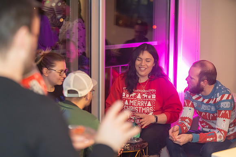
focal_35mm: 90
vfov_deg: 15.2
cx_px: 122
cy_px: 79
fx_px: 589
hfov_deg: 22.7
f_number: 2.8
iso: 2500
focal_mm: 85
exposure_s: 1/160
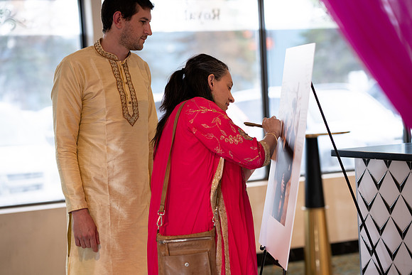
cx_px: 206
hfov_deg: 23.9
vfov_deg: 16.1
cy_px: 138
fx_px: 973
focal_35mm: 85
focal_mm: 85
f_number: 2.2
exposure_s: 1/160
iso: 640
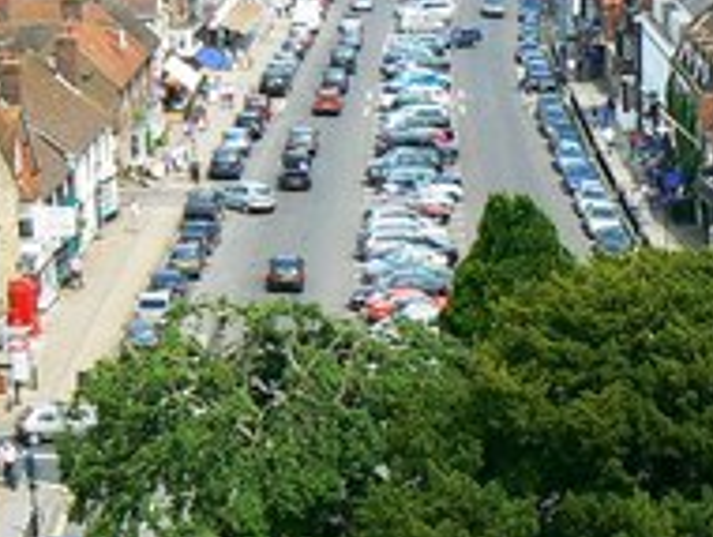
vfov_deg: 12.3
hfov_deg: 16.2
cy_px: 349
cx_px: 548
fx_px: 2495
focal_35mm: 121
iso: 80
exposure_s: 1/400
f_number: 5.6
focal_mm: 6
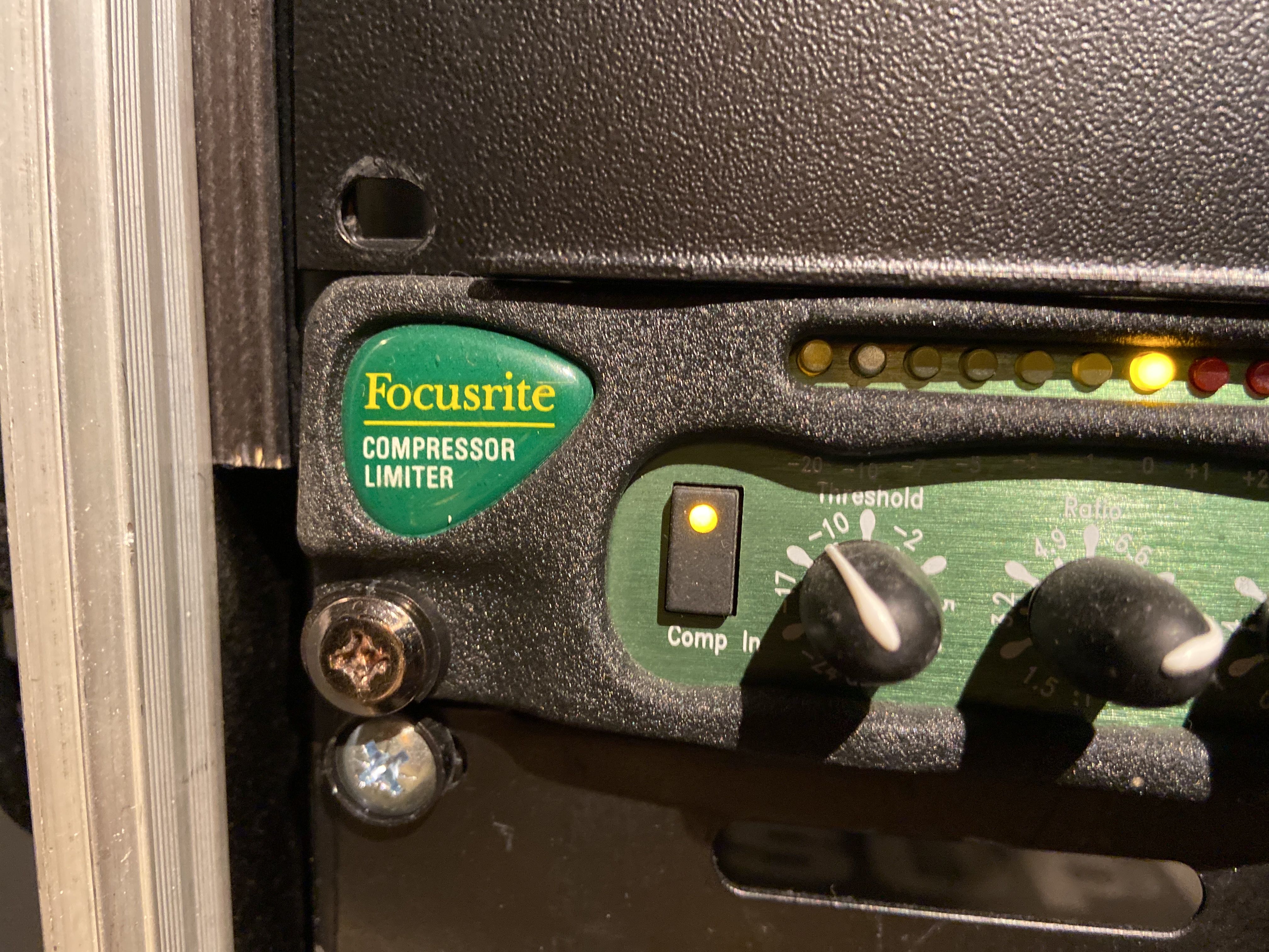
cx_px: 634
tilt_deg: -8.2
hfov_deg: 67.3
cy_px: 476
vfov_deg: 53.1
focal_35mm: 26
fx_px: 953
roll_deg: -2.6
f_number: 1.8
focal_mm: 4.25
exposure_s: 1/25
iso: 640
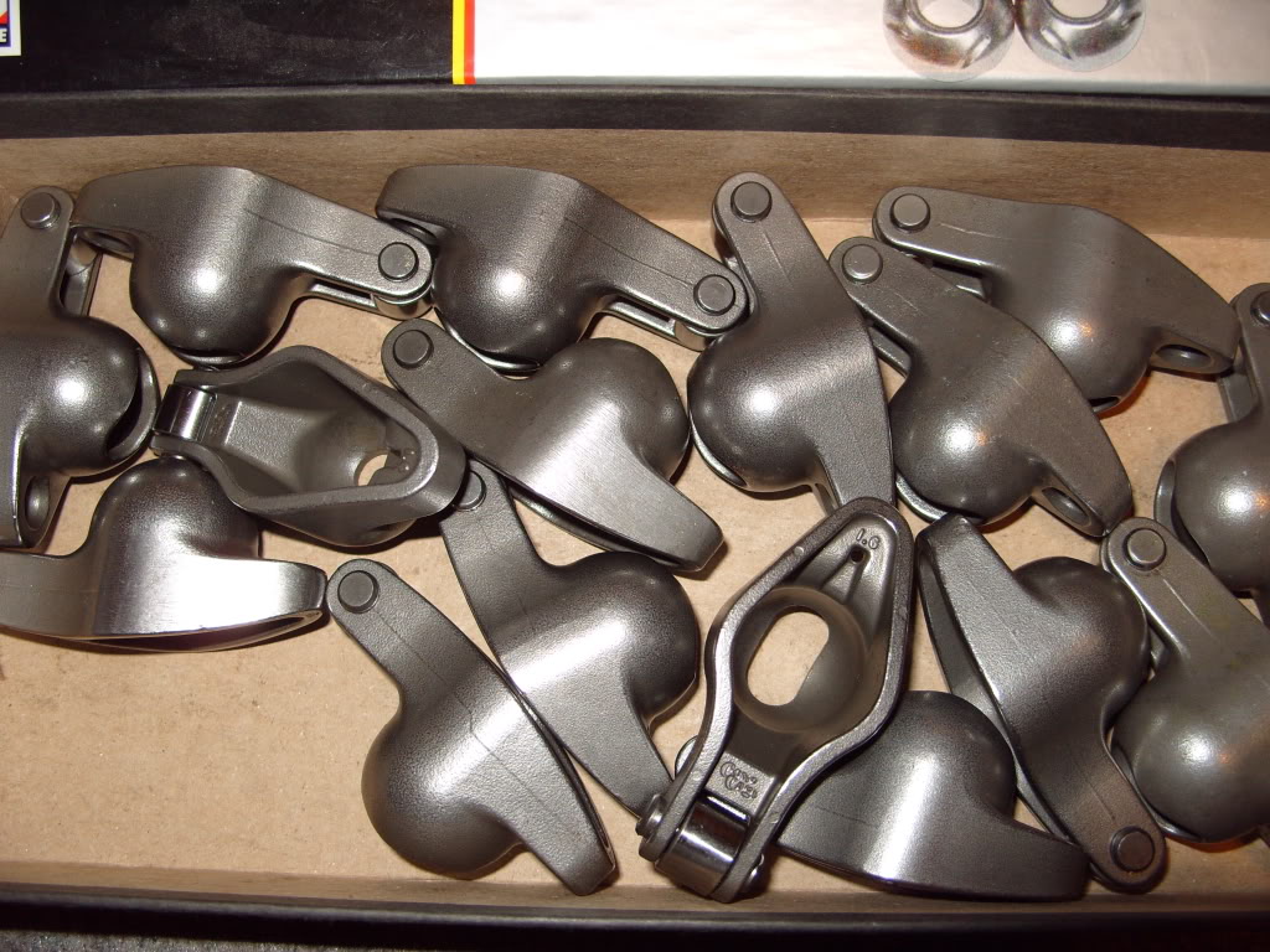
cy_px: 476
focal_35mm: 35
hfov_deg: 52.6
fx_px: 1284
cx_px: 635
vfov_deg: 40.7
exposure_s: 1/45
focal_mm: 7.8
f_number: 2.8
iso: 100
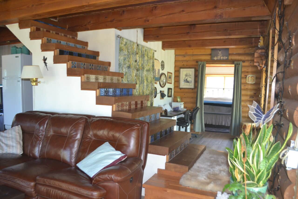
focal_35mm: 27
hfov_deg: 67.4
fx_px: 223
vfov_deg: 47.9
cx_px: 149
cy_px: 100
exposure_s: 1/30
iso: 400
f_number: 3.5
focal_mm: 18
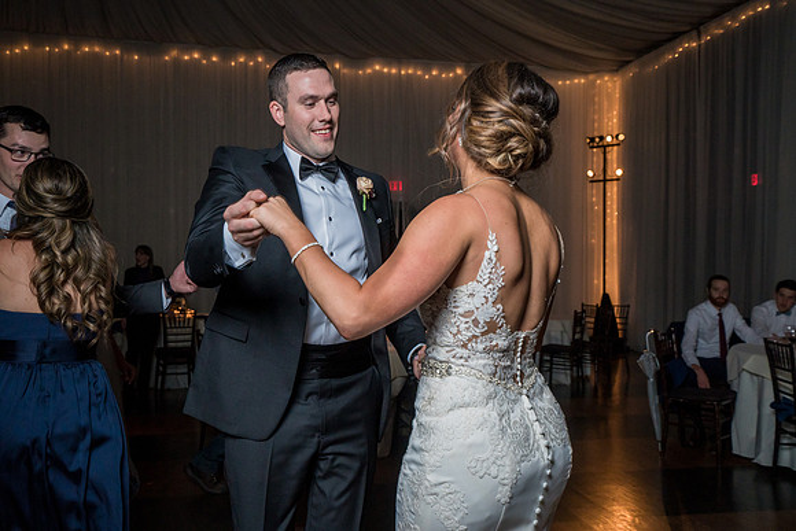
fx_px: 774
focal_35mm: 35
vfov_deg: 37.9
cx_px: 398
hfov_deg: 54.4
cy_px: 266
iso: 2000
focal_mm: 35
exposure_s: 1/200
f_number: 5.6
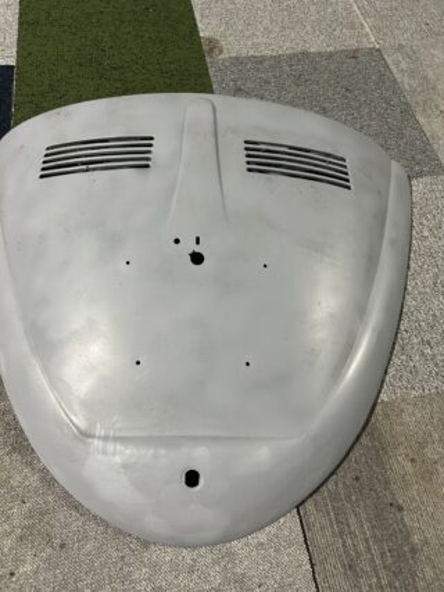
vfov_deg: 67.3
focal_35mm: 26
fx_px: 445
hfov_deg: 53.0
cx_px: 222
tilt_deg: -61.2
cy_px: 296
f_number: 1.5
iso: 160
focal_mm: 5.7
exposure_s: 1/50
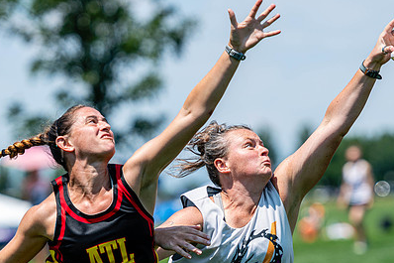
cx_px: 177
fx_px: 3949
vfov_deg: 3.8
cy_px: 141
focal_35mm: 361
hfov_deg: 5.7
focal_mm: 165
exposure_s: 1/1600
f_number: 3.2
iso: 100
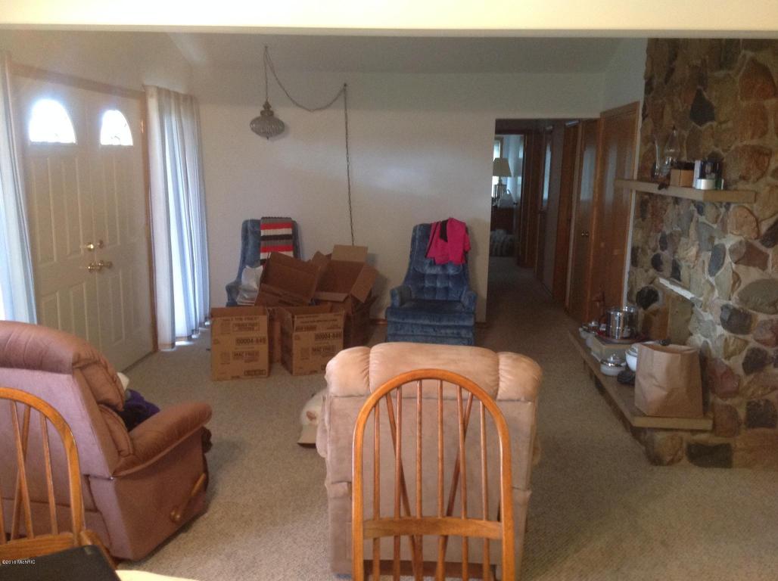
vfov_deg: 40.6
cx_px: 389
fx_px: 786
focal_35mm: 35
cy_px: 290
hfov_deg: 52.7
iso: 250
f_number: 2.4
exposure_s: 1/15
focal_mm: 4.28
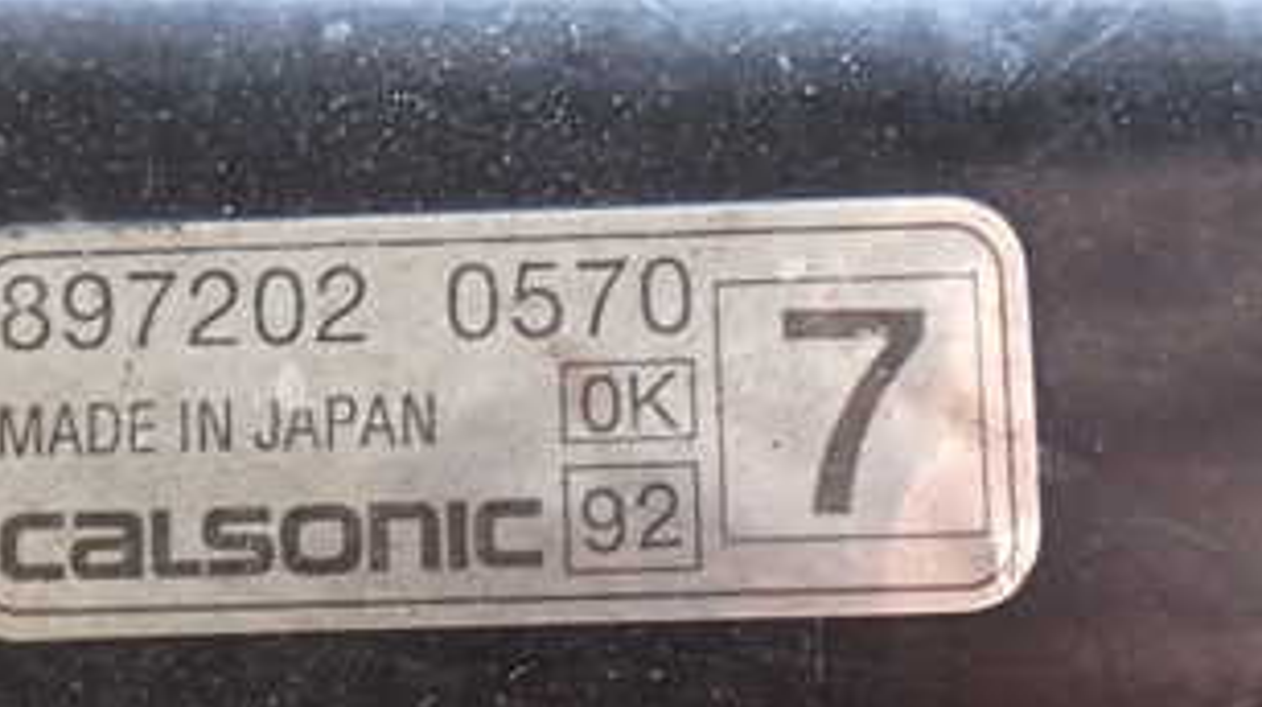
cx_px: 493
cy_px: 358
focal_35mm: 81
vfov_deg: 14.9
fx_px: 2708
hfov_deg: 26.2
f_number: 2.7
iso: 500
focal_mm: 6.83
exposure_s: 1/40
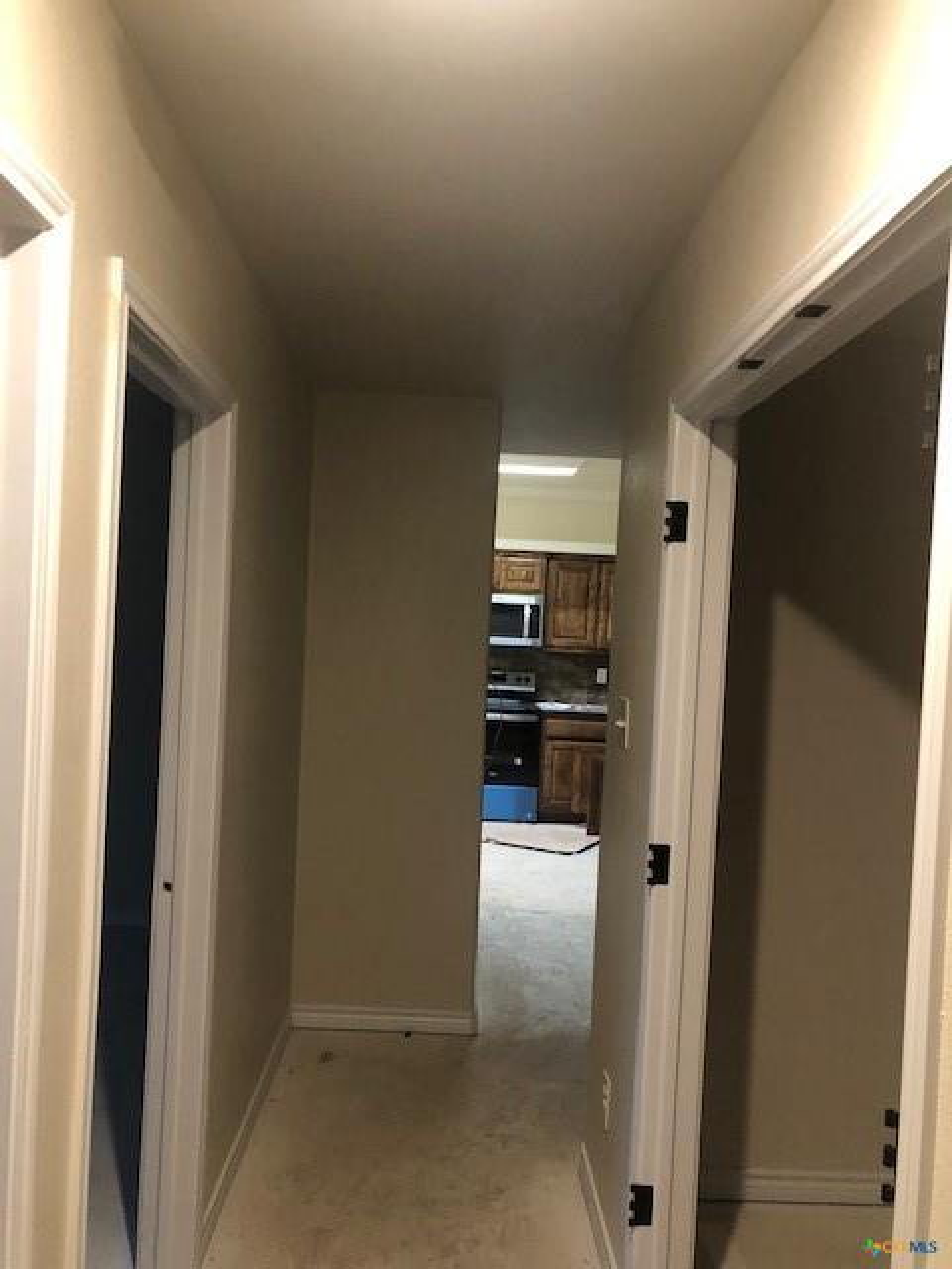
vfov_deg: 63.4
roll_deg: -2.8
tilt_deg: -2.7
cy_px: 634
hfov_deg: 49.7
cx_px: 476
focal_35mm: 28
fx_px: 1027
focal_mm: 3.99
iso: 80
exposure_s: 1/15
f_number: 1.8
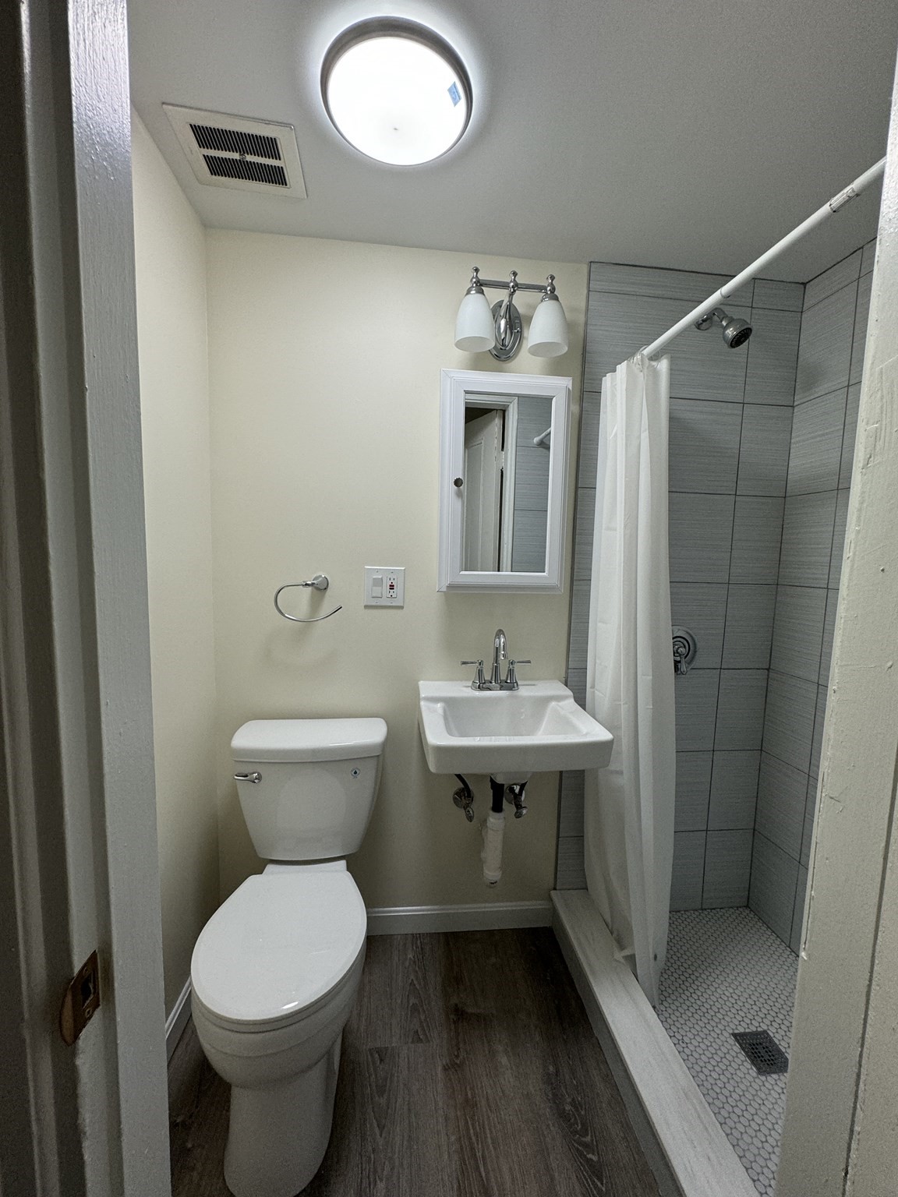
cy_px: 598
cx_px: 449
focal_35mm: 14
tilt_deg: -4.9
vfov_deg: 102.1
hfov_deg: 85.7
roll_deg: -1.5
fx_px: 484
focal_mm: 2.22
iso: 125
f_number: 2.2
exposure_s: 1/120
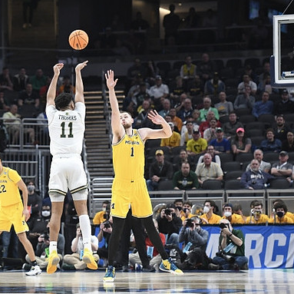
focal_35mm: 157
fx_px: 1509
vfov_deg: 11.1
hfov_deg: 11.1
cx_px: 82
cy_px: 147
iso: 3200
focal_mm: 122
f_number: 2.8
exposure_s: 1/1000
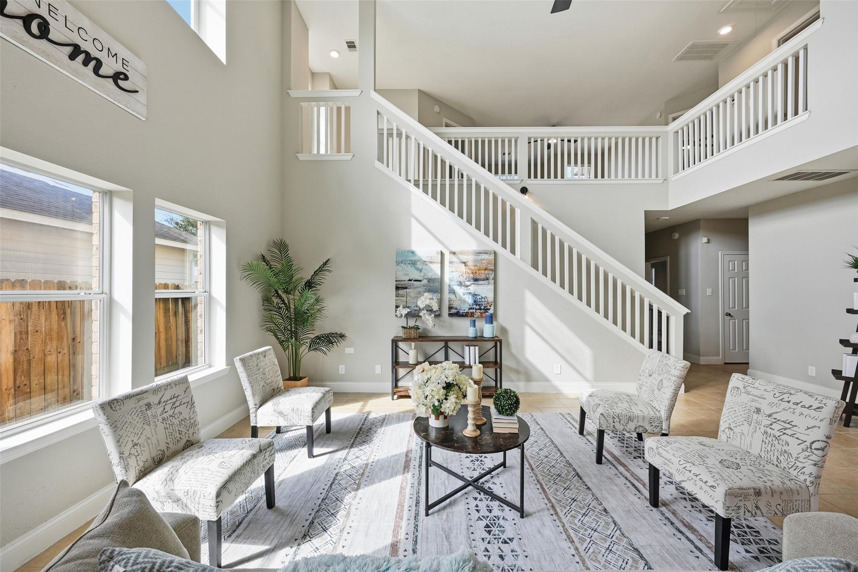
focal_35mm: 14
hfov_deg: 104.2
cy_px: 286
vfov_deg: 81.2
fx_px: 334
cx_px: 429
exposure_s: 1/80
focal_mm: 14
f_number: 8
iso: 100
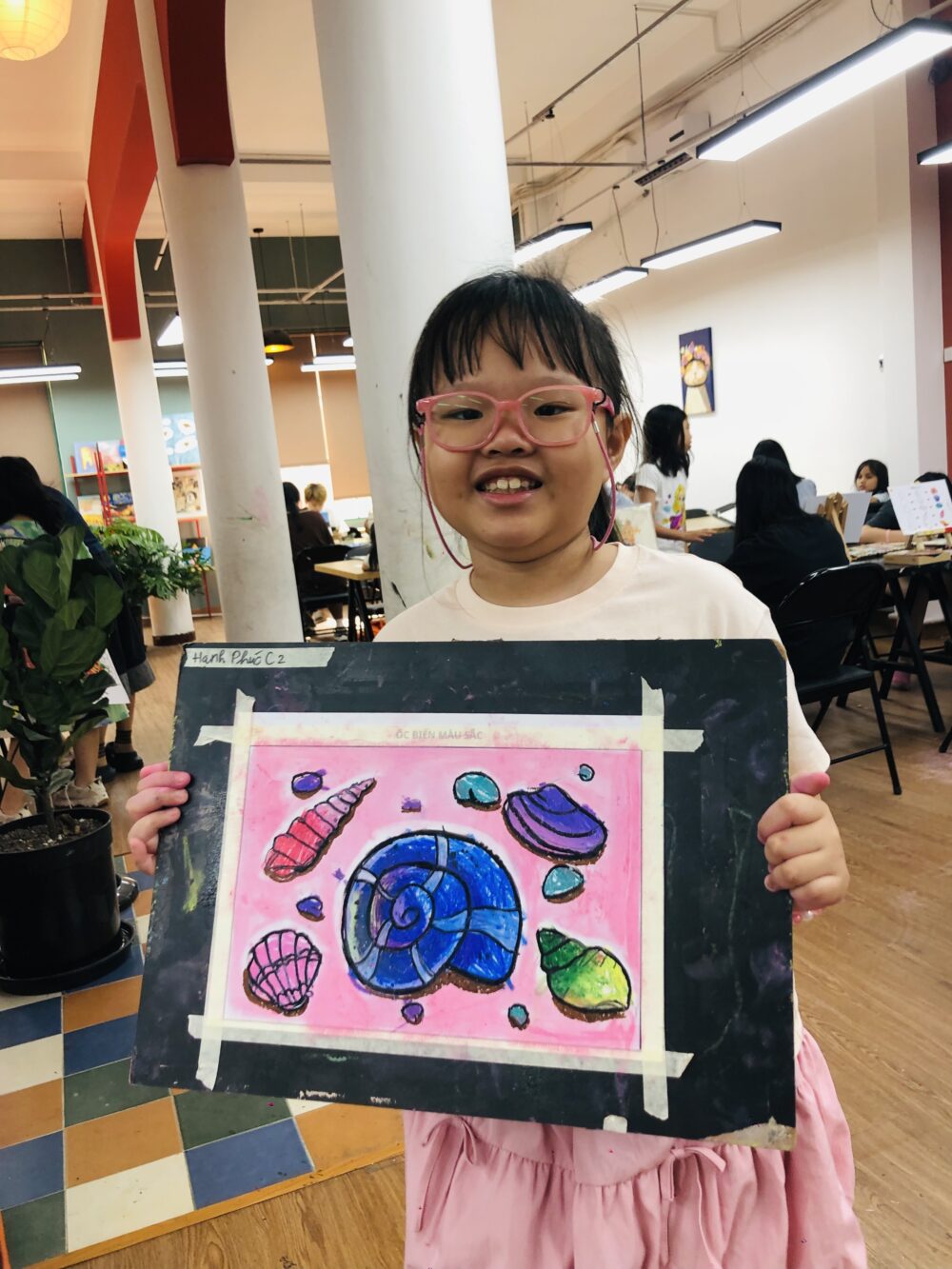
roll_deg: +5.4
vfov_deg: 63.4
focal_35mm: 28
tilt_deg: -7.9
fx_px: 1027
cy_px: 634
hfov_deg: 49.8
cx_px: 476
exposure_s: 1/100
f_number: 1.8
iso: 50
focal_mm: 4
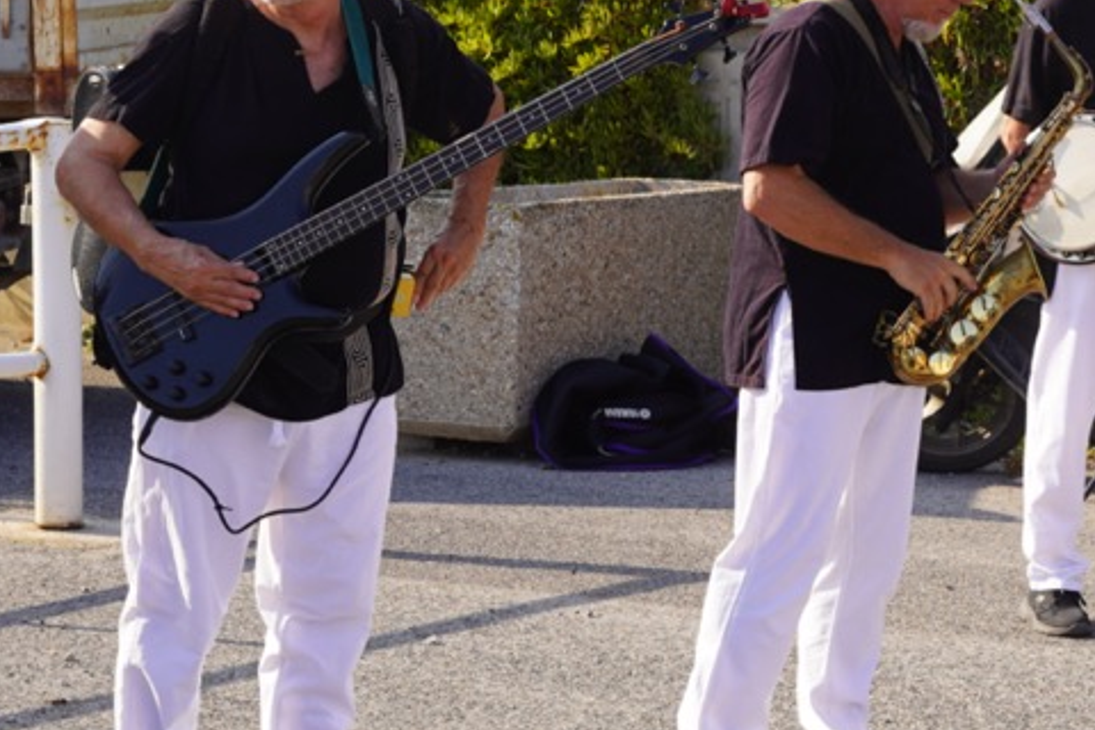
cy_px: 145
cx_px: 1214
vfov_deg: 11.2
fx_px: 3706
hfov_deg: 16.3
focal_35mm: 122
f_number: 8
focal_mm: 45.7
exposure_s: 1/125
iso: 100
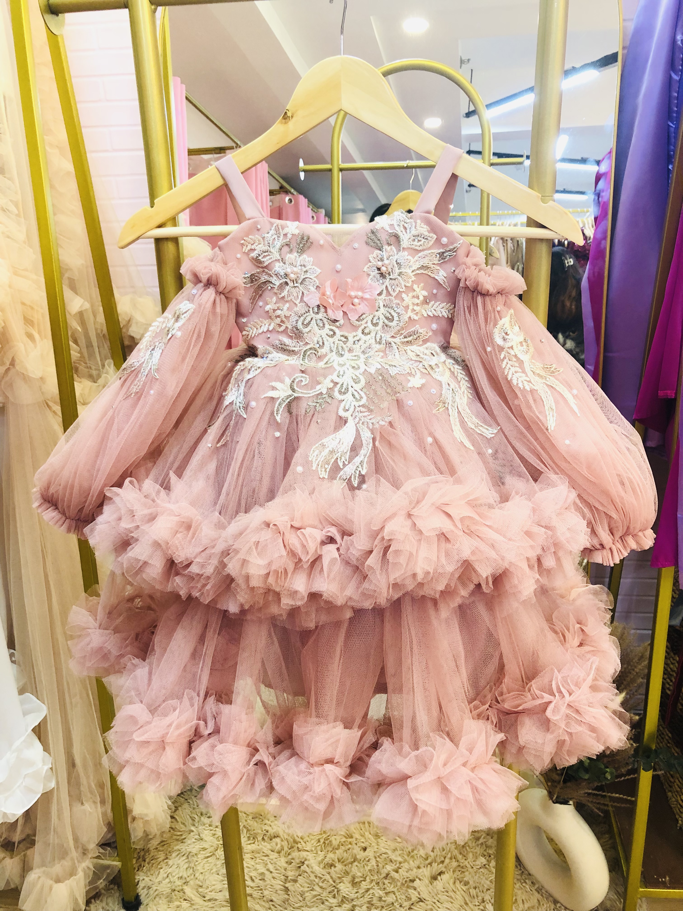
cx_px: 342
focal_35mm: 28
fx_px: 737
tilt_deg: -20.1
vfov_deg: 63.4
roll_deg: +2.3
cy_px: 456
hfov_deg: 49.7
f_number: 1.8
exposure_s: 1/20
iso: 40
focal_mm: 3.99
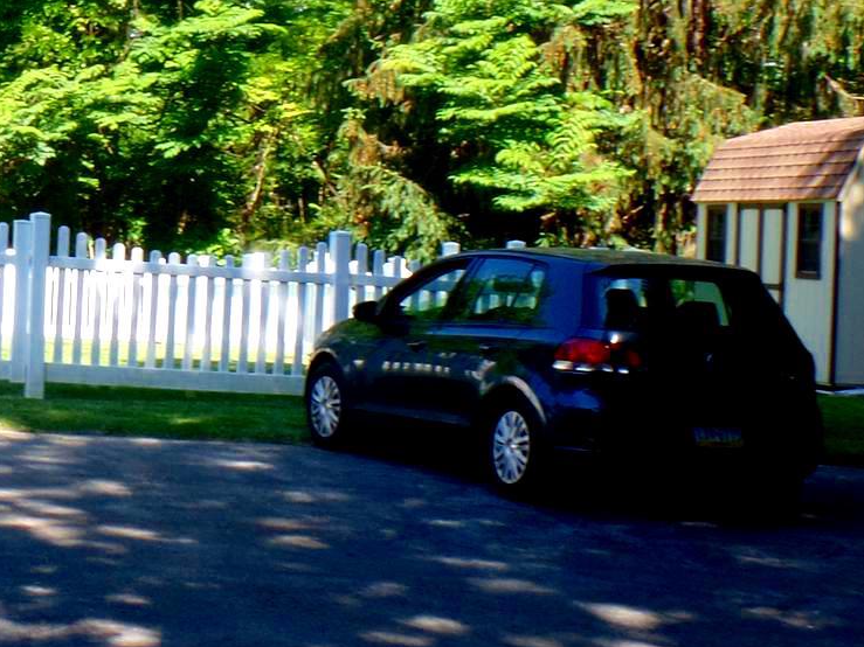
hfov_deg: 18.7
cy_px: 185
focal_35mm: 97
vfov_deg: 15.2
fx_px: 2421
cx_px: -269
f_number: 8.6
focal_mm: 6.2
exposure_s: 1/30
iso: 80
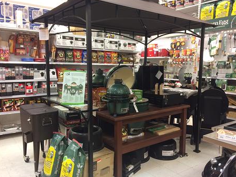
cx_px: 120
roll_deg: +0.5
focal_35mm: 30
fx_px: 204
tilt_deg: -7.2
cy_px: 90
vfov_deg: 46.8
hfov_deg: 60.0
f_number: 2.2
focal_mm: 4.15
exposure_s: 1/30
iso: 80
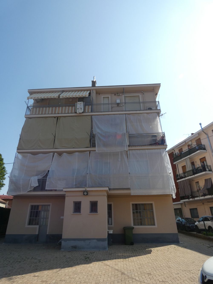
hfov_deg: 66.0
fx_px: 164
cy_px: 142
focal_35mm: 20
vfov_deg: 81.7
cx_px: 106
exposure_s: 1/1000
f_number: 3.5
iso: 80
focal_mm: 3.6
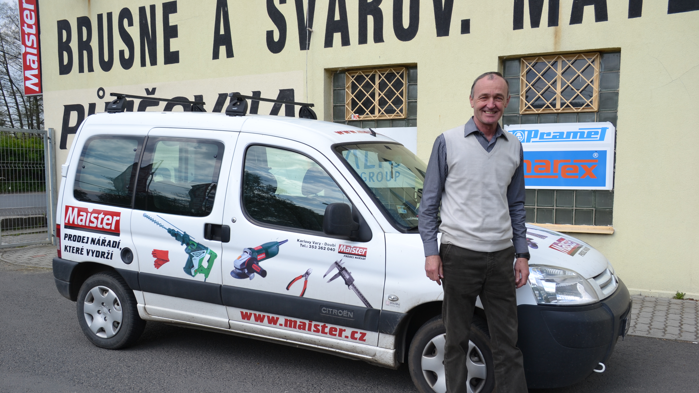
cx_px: 352
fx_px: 649
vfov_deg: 33.6
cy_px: 233
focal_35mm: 35
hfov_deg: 56.6
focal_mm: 22
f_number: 7.1
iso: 100
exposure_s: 1/200
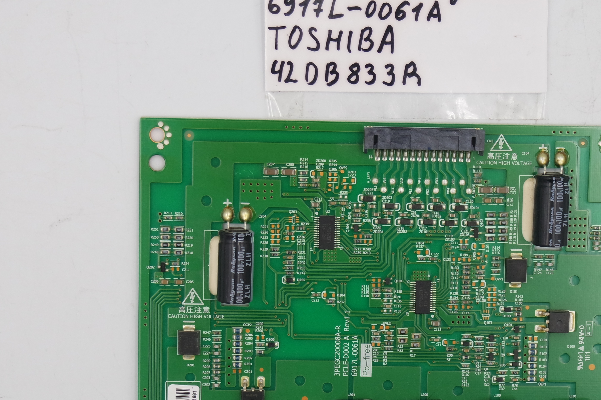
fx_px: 1786
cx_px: 412
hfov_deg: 19.0
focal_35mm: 107
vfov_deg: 12.8
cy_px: 243
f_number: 5.6
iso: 200
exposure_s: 1/125
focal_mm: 24
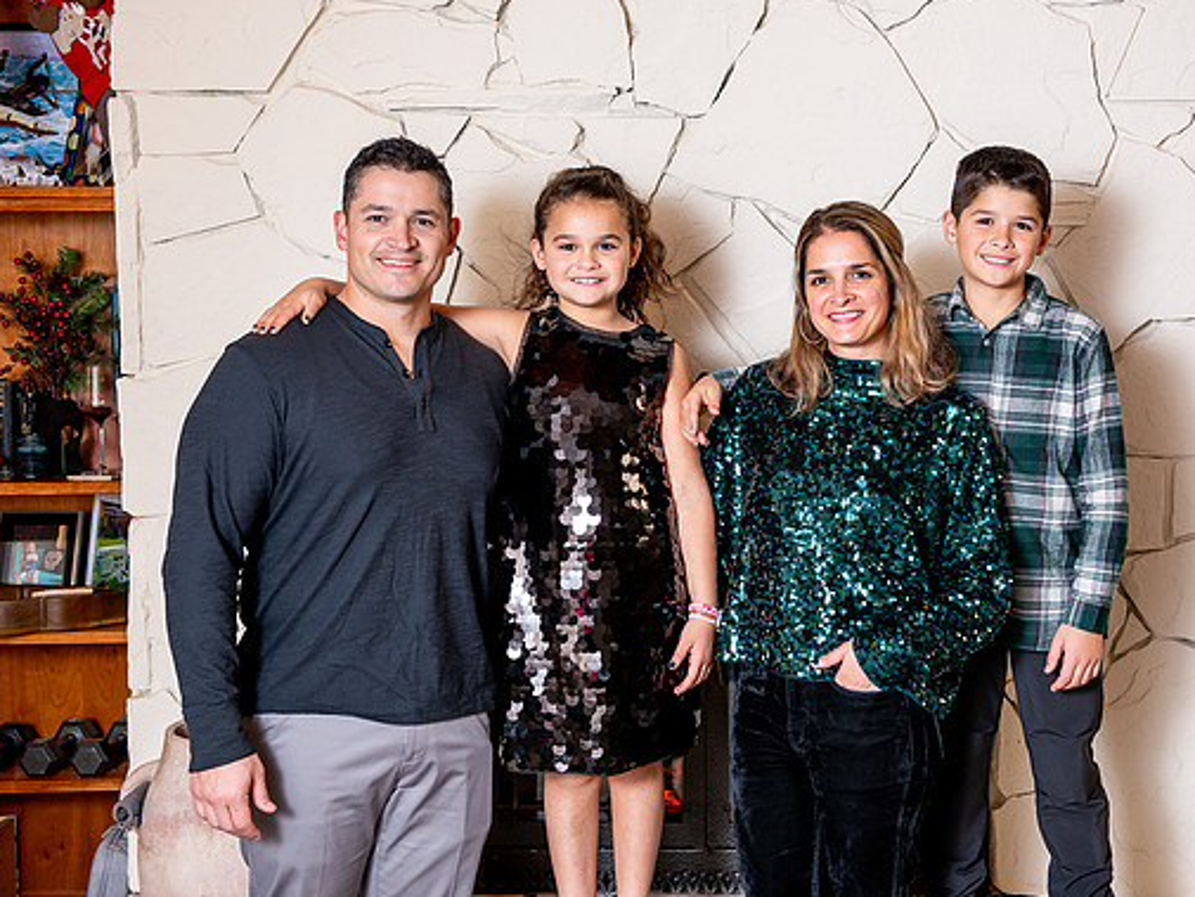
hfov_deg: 36.1
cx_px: 679
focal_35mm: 53
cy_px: 448
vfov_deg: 27.5
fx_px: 1830
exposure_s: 1/200
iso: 500
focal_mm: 48
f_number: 5
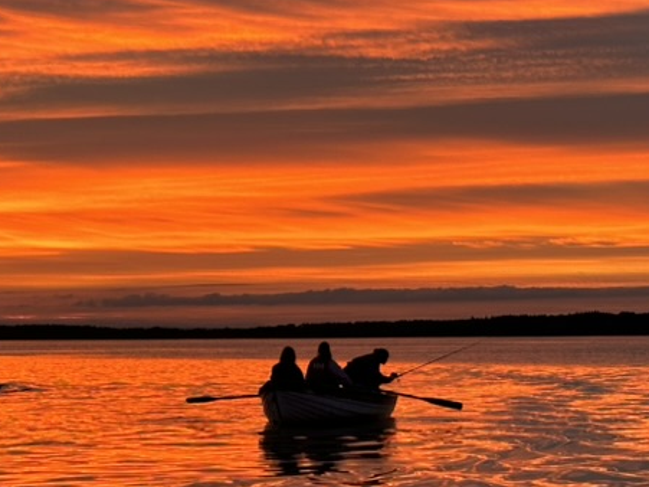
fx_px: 2043
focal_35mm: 109
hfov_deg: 17.9
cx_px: 140
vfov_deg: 13.5
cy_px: 386
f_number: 1.78
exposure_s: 1/92
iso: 80
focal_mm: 6.86
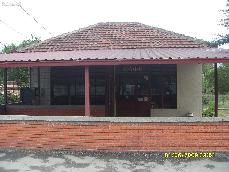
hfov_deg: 50.1
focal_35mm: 37
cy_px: 86
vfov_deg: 38.7
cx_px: 114
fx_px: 245
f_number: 2.8
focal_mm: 6.3
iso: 80
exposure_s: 1/180
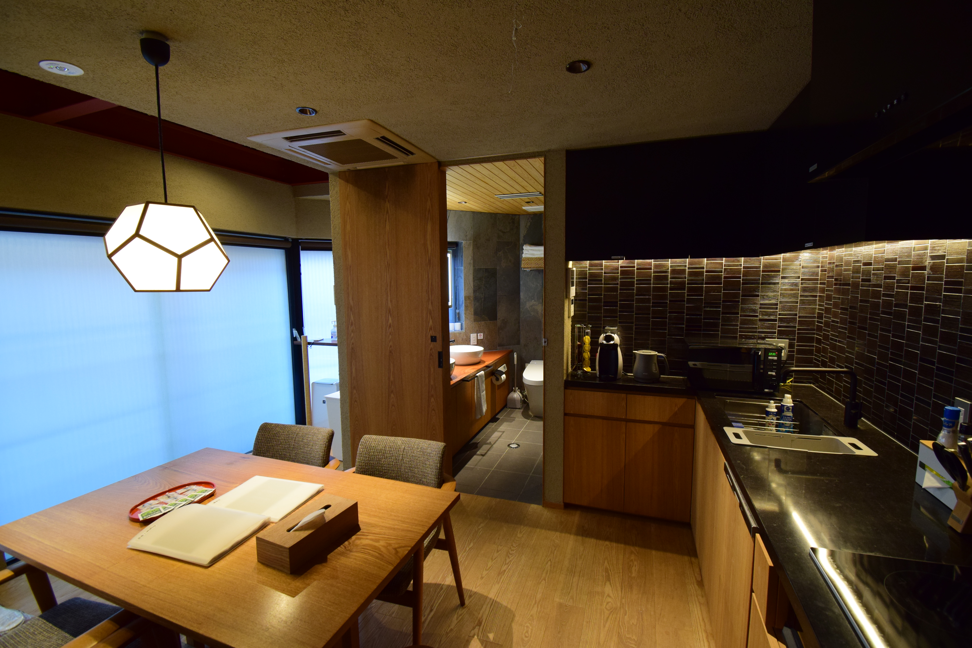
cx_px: 486
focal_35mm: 15
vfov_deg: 77.4
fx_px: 405
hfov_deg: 100.4
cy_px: 324
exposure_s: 1/20
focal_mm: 10
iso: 800
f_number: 6.7
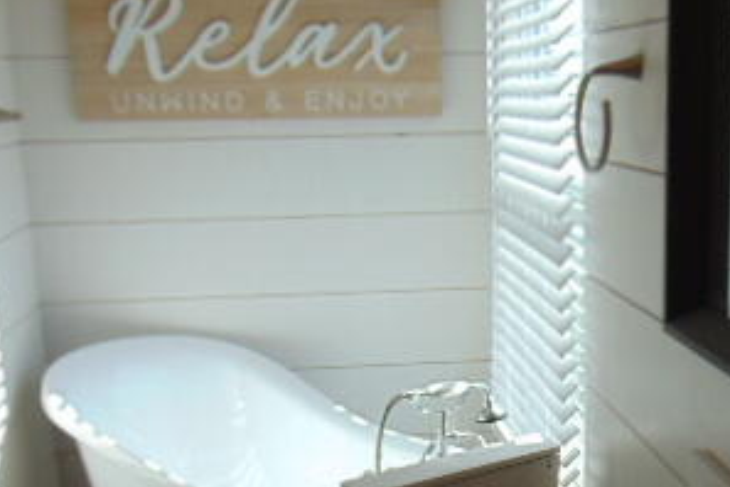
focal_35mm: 56
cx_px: 462
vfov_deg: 23.6
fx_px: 1135
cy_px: 428
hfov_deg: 35.4
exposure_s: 1/400
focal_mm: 4.5
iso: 80
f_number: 3
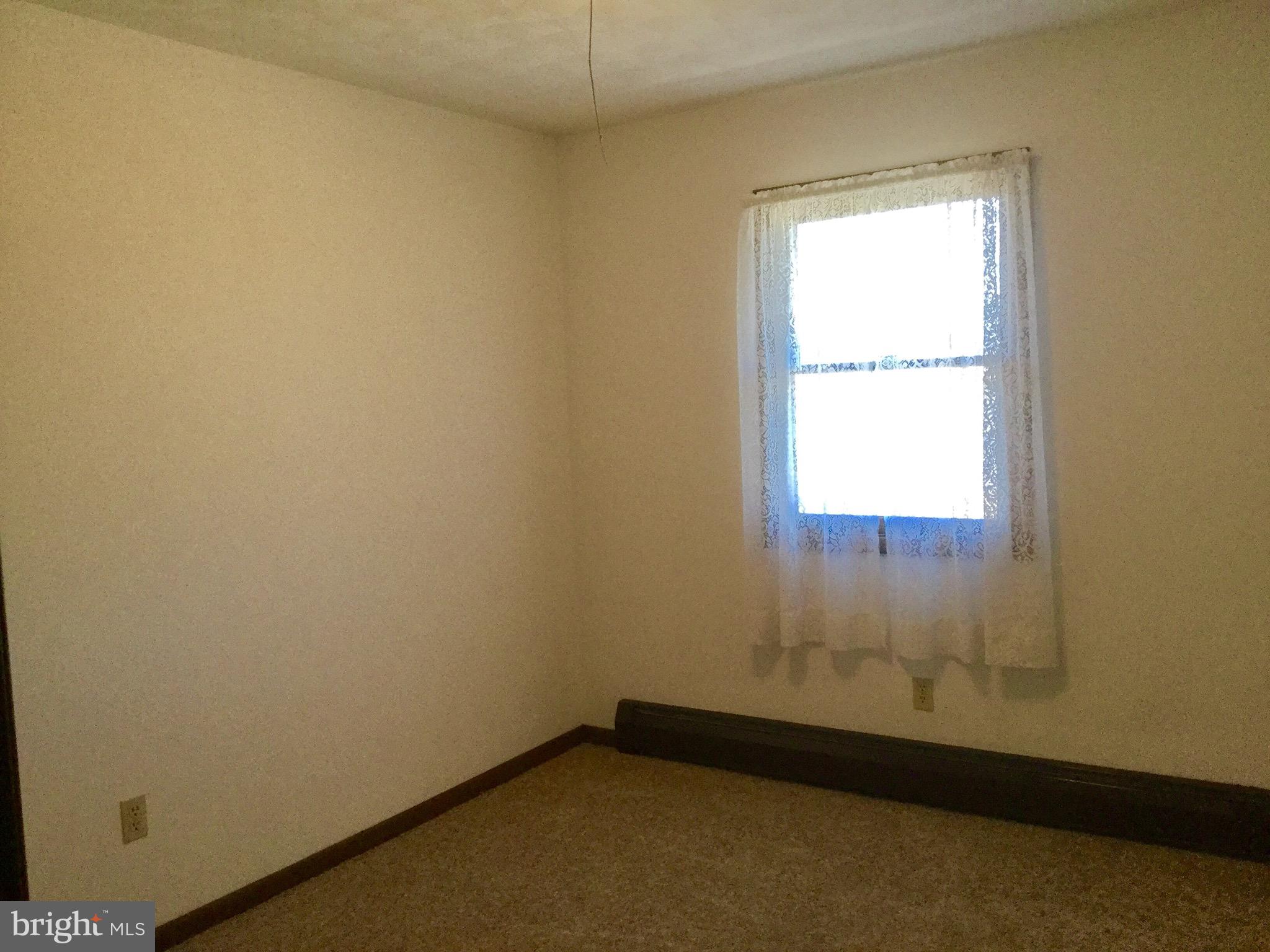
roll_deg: +3.8
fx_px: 1137
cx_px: 635
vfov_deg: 45.4
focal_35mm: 31
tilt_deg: -3.6
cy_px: 476
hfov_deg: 58.4
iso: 40
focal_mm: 3.3
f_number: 2.4
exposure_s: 1/30
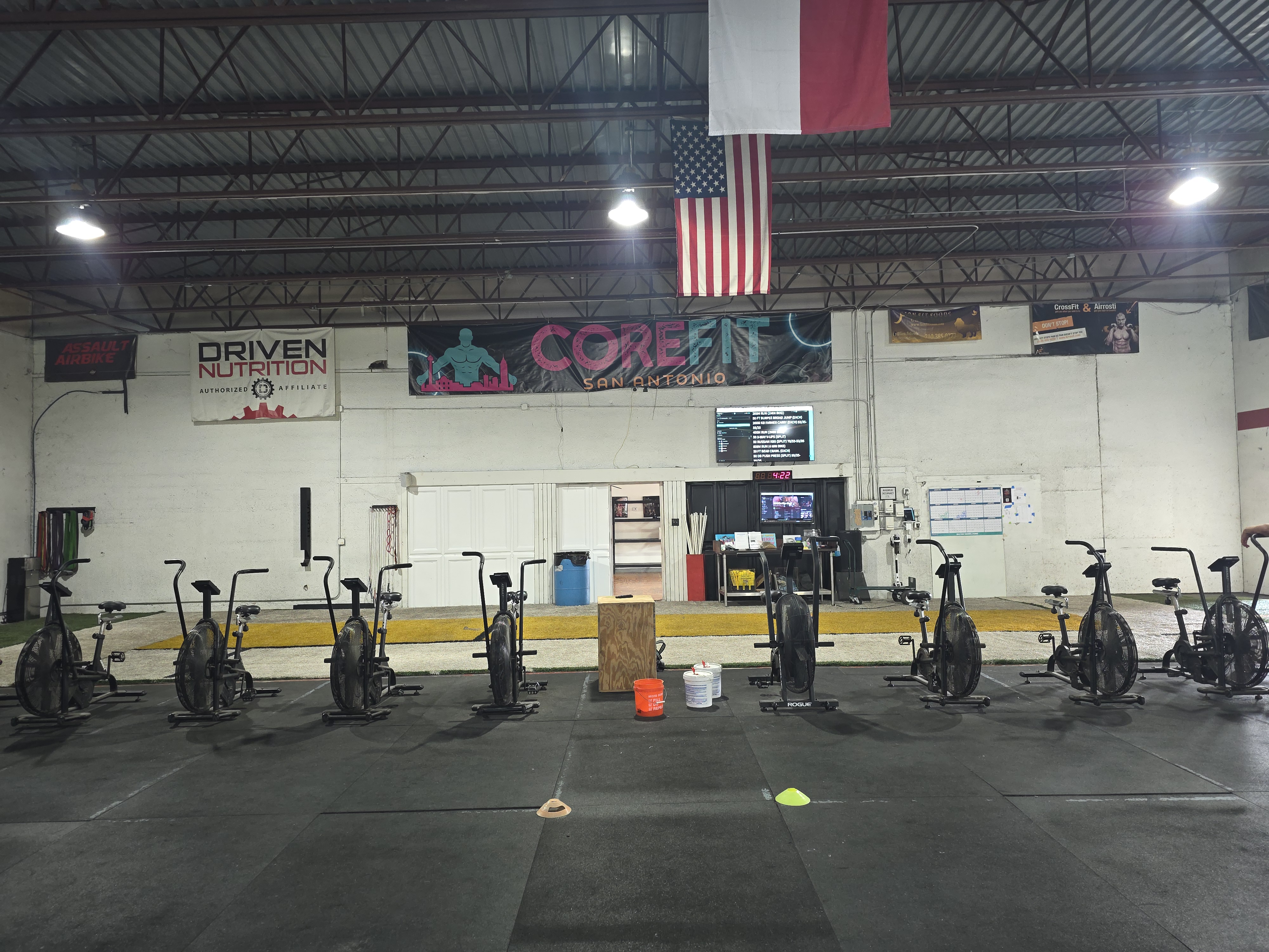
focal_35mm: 23
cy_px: 476
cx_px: 634
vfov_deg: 58.9
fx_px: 843
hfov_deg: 73.9
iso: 125
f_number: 1.7
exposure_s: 1/12
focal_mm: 6.25
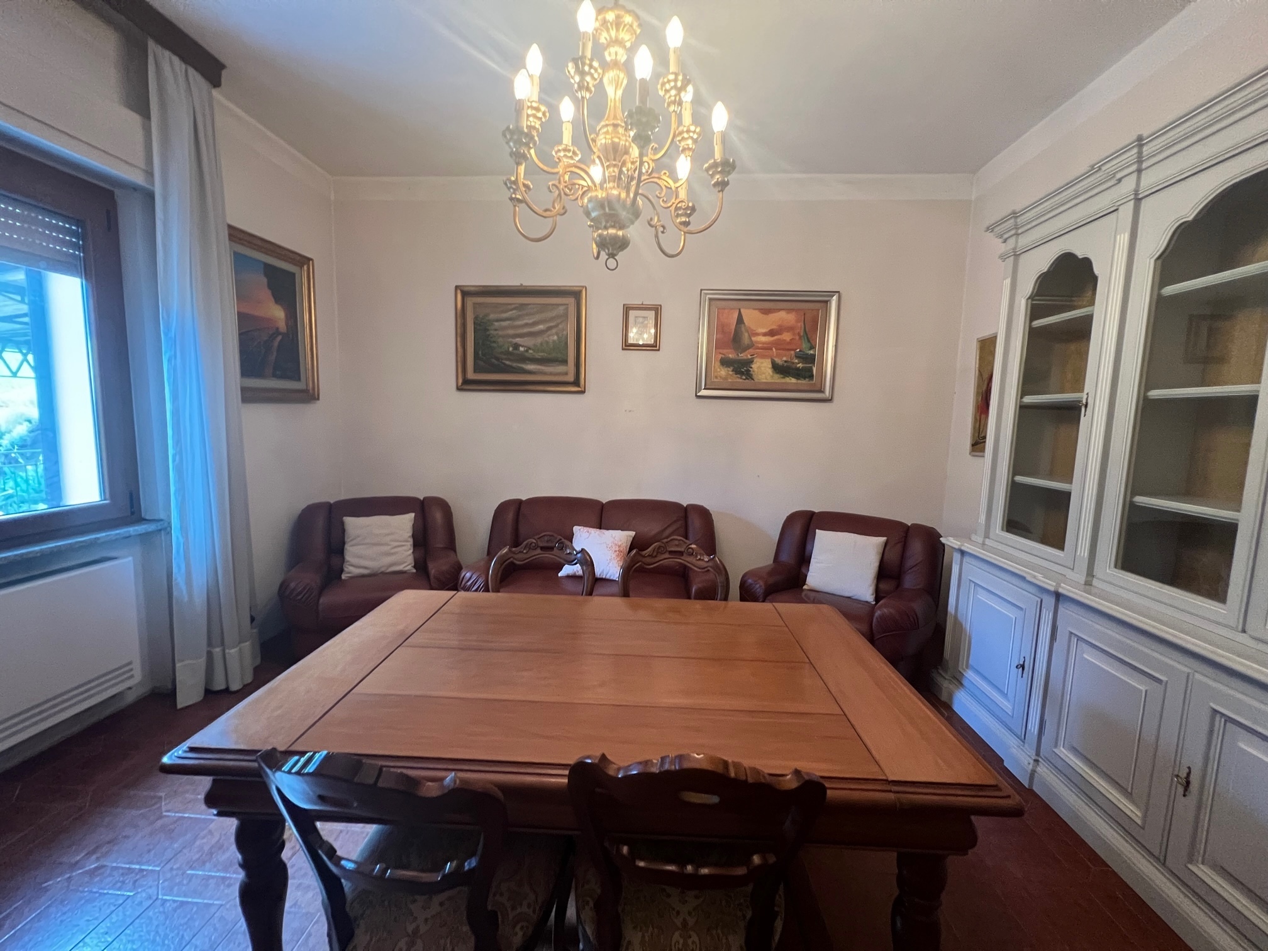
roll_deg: -1.9
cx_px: 634
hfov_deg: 106.2
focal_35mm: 13
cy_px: 476
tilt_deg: -6.5
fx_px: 476
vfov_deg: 89.9
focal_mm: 1.57
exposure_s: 1/50
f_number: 1.8
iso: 400
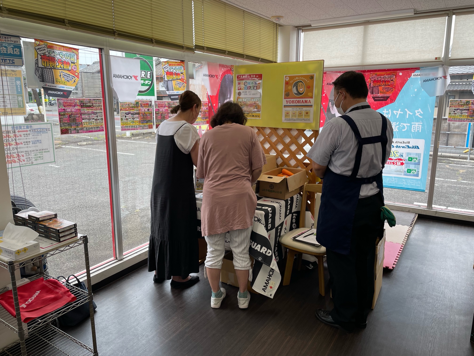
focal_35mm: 26
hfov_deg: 67.3
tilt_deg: -11.7
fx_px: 356
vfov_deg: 53.1
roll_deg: +0.1
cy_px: 178
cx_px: 237
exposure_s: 1/198
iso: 32
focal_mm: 4.2
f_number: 1.6
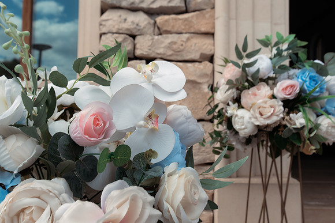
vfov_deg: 41.9
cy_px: 112
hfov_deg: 59.7
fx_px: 292
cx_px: 168
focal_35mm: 31
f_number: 10
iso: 800
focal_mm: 30
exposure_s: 1/400
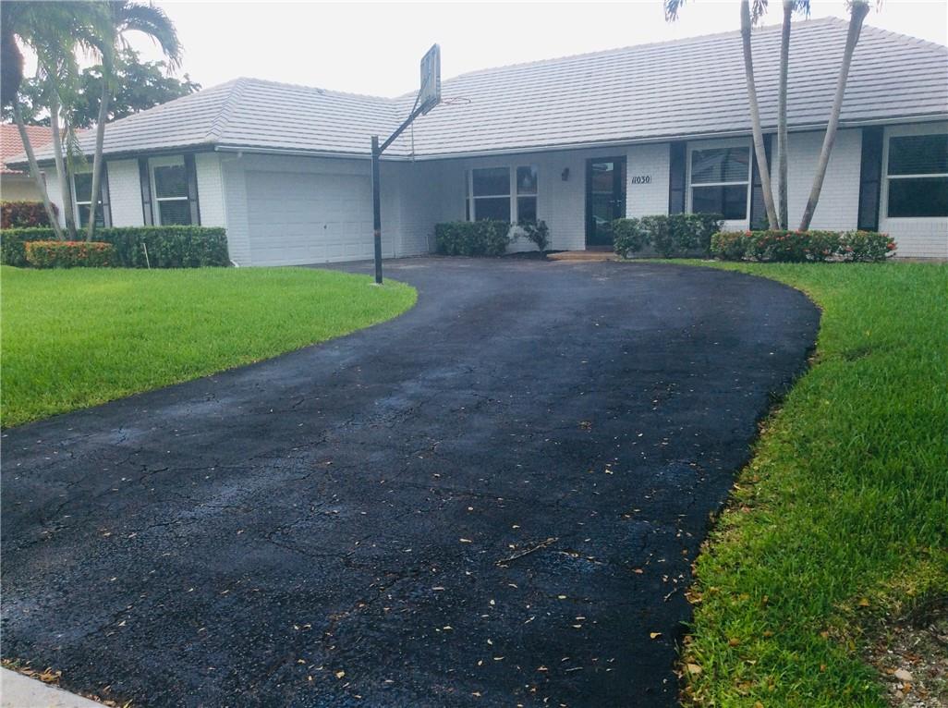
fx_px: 875
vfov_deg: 44.0
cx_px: 474
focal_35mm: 32
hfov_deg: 56.9
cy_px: 354
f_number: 2.4
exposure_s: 1/302
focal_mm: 3.3
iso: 32
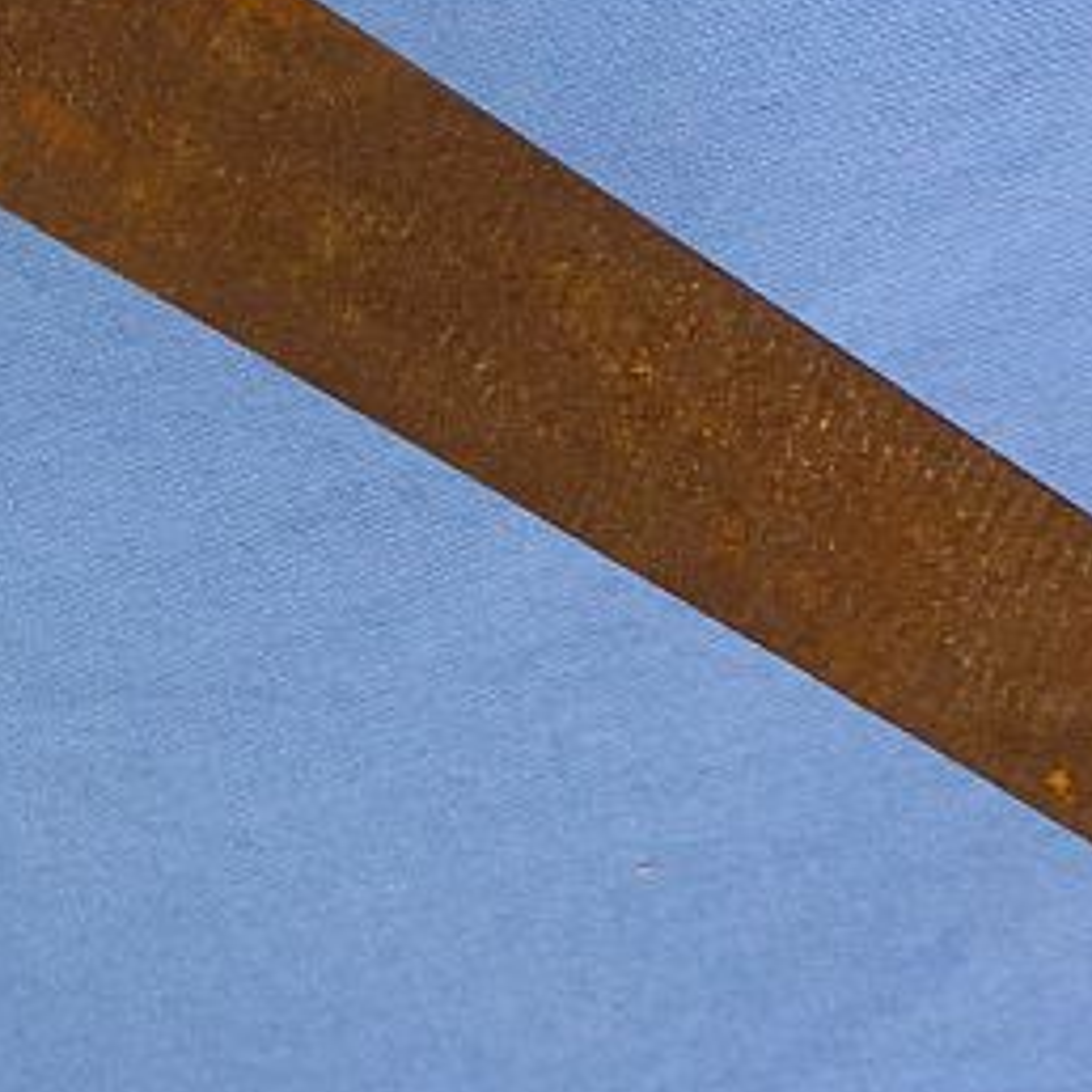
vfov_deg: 16.3
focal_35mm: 104
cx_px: 21
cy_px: -76
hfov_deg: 16.4
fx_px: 3712
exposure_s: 1/80
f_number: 3.8
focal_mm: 6.8
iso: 250
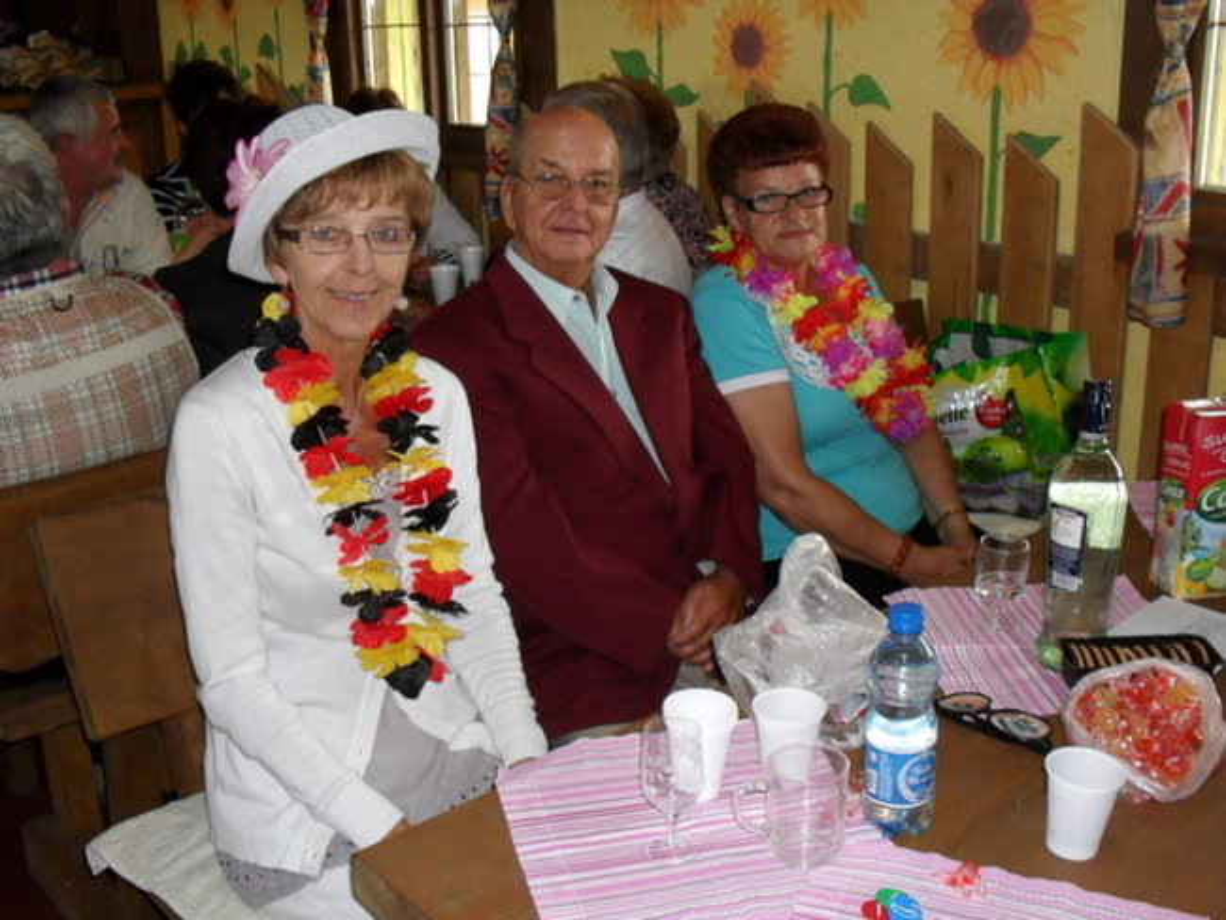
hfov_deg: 49.0
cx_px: 613
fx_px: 1346
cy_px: 460
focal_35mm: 38
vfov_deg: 37.7
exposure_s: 1/45
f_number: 2.8
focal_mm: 6.3
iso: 200
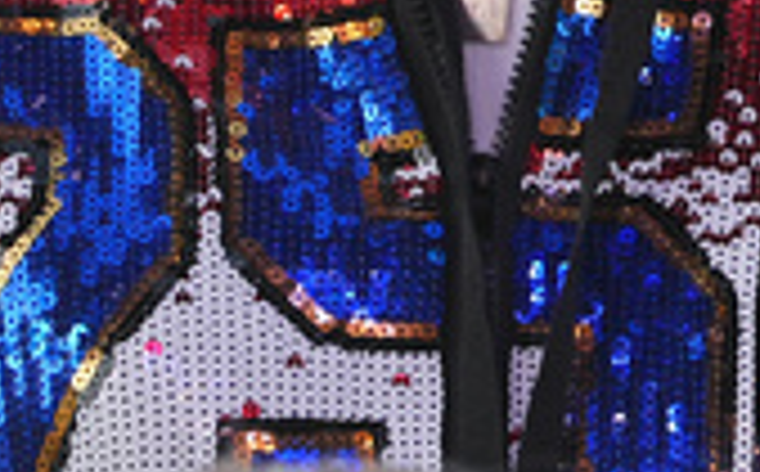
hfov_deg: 1.8
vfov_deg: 1.1
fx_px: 24028
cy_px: -283
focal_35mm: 1162
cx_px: 1502
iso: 320
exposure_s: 1/250
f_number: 2.8
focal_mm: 188
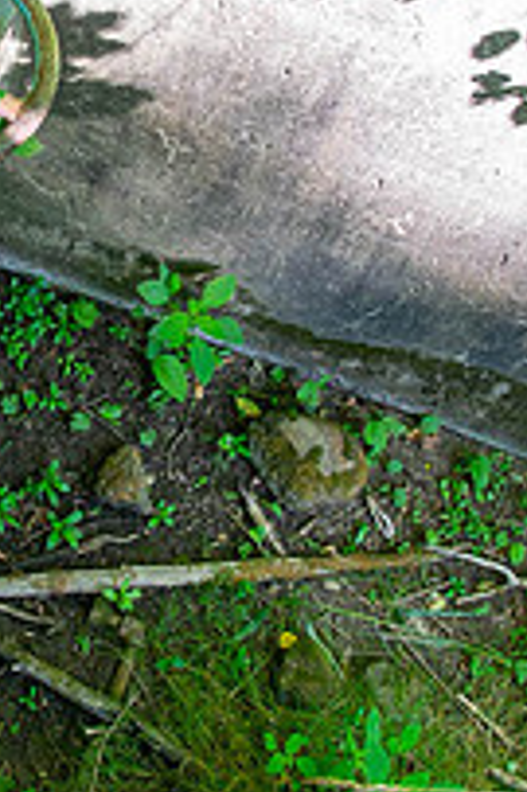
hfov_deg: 21.7
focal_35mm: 60
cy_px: 273
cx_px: -8
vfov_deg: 33.2
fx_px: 1320
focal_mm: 18
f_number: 6.3
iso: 320
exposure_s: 1/60
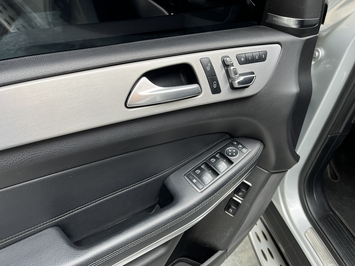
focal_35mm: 26
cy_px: 133
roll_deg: -1.3
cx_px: 178
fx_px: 267
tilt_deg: -40.4
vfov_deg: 53.1
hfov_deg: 67.3
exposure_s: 1/354
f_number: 1.6
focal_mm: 5.1
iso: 50
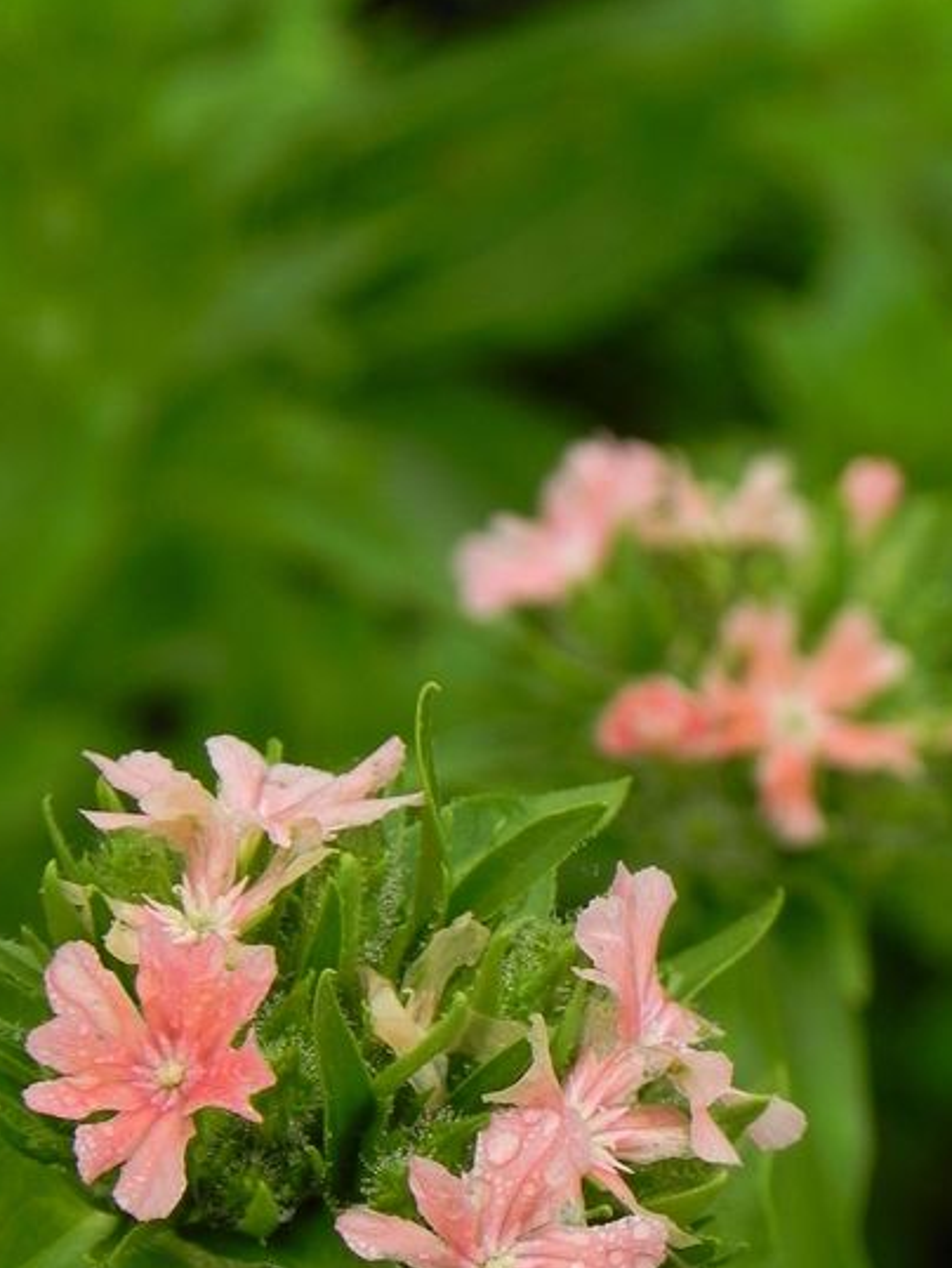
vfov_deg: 6.3
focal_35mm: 315
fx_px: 11542
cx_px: 481
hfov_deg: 4.7
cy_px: 782
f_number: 5
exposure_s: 1/30
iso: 160
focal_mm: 37.7
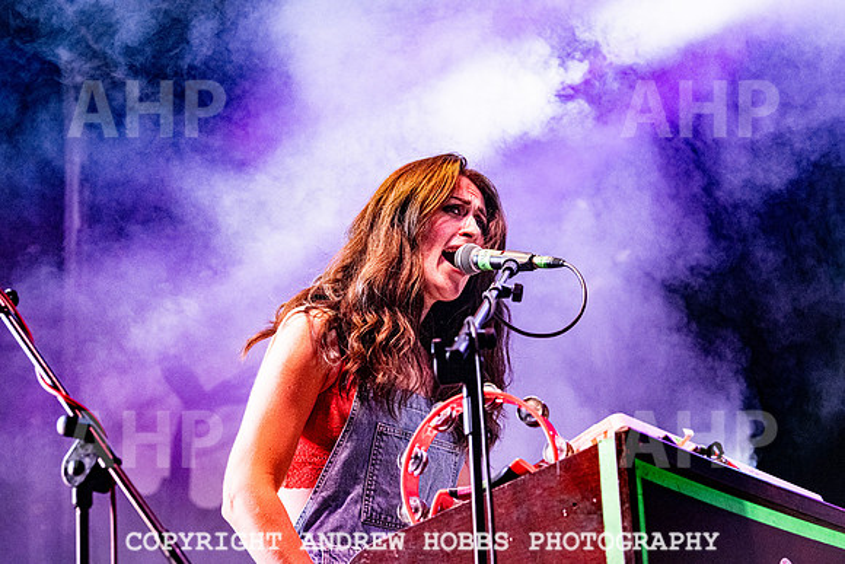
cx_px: 422
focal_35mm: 105
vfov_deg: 13.0
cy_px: 282
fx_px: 2465
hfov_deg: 19.5
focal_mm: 105
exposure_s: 1/500
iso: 4000
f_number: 5
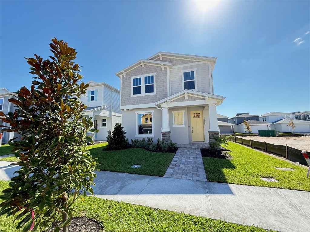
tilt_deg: +6.3
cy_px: 116
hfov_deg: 102.1
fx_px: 125
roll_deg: +0.7
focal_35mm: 14
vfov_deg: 85.7
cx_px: 155
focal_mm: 2.22
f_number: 2.2
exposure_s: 1/494
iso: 50
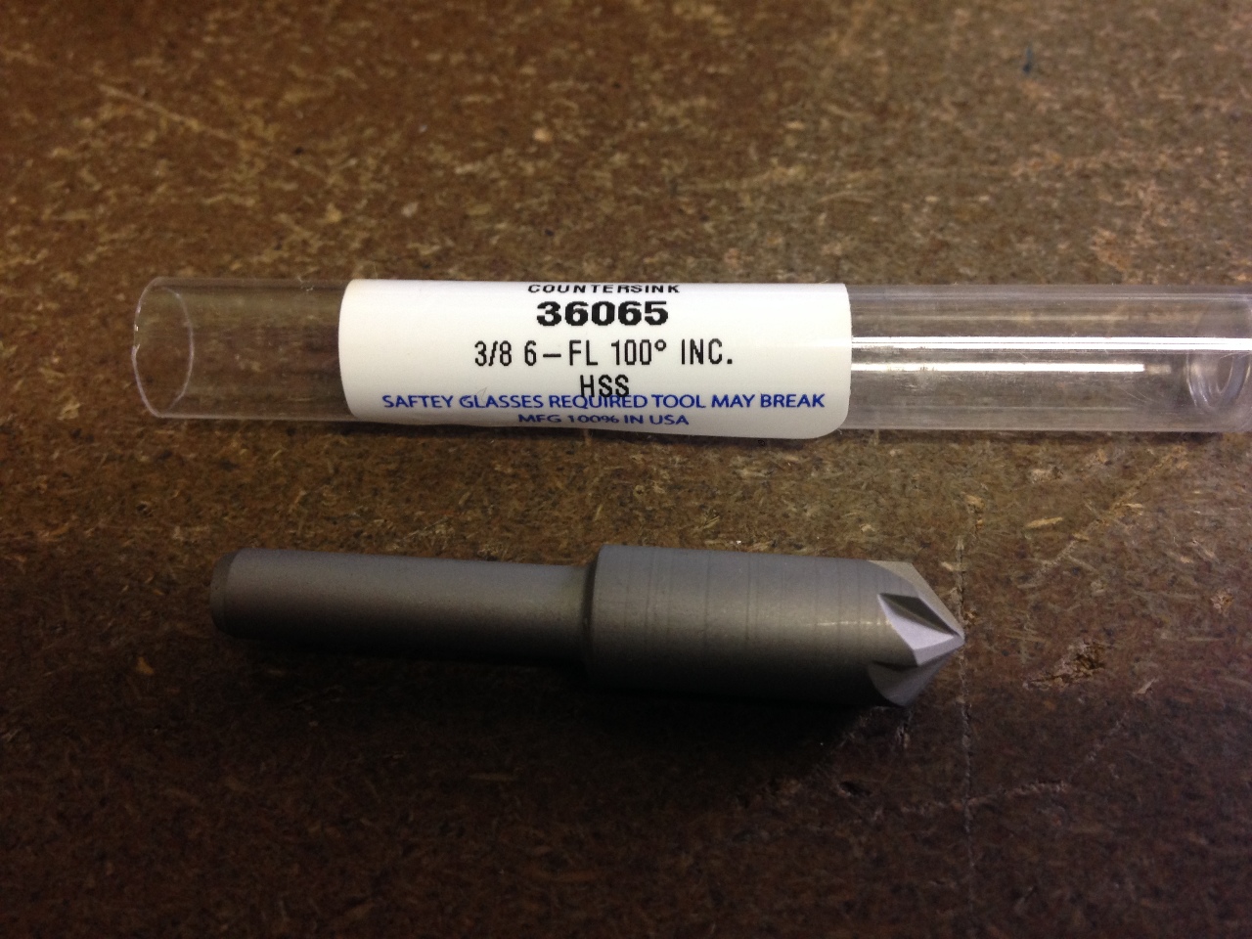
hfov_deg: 55.4
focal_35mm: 33
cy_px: 470
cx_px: 626
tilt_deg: -53.0
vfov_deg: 42.9
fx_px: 1194
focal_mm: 4.12
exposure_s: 1/20
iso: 160
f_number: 2.4
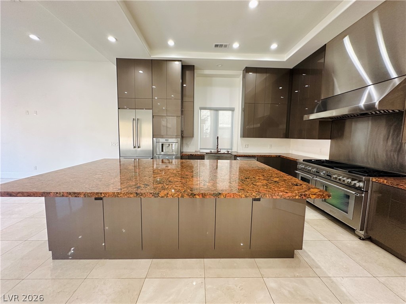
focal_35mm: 14
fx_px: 164
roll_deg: -1.1
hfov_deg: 102.1
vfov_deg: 85.7
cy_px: 152
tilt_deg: -5.7
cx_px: 203
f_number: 2.2
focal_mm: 2.22
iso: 320
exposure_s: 1/120
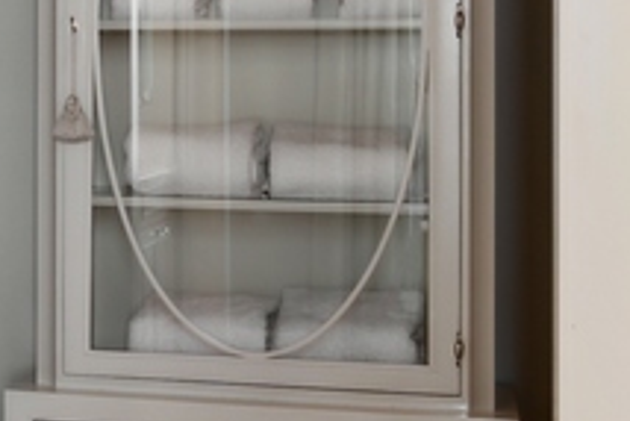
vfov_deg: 11.3
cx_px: -512
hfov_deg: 14.7
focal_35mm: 121
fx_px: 2119
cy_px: 74
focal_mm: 16
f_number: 7.1
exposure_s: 1/13
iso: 320
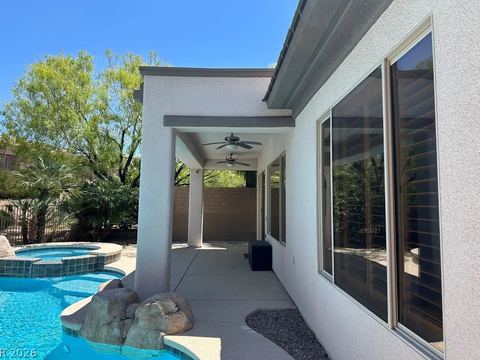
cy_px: 173
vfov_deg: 54.9
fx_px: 347
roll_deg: +0.0
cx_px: 233
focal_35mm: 25
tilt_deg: +6.5
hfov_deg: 69.4
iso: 80
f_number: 1.78
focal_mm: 6.86
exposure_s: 1/2591
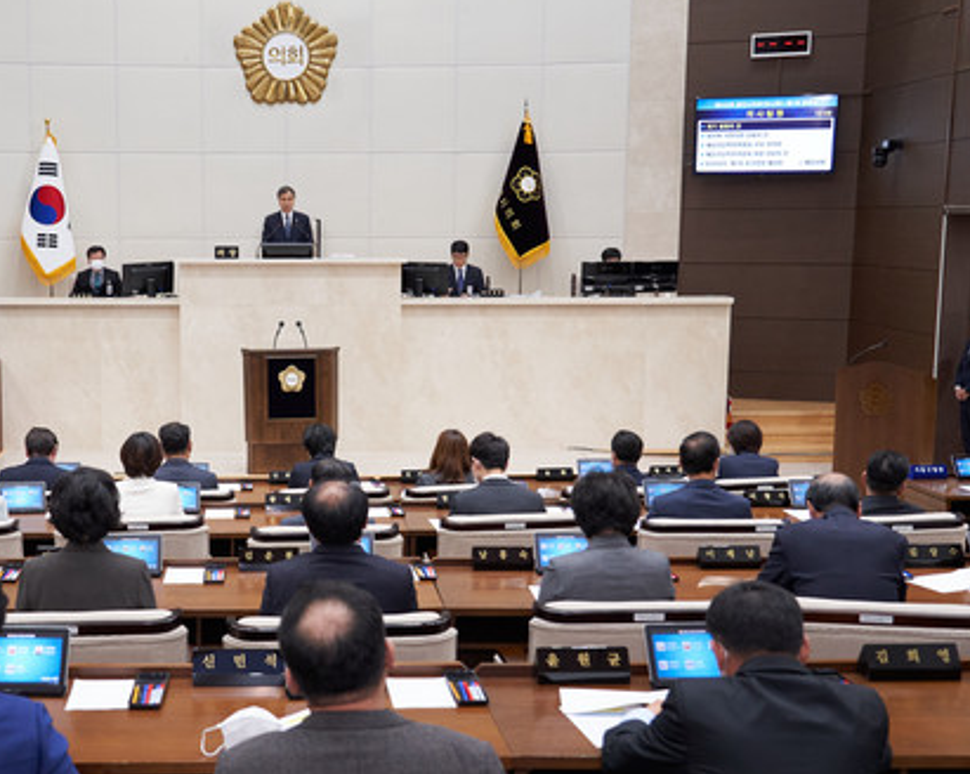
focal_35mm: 48
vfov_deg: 31.4
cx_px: 300
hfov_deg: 38.2
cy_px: 420
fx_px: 1377
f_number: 4.5
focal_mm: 35
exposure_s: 1/160
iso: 3200
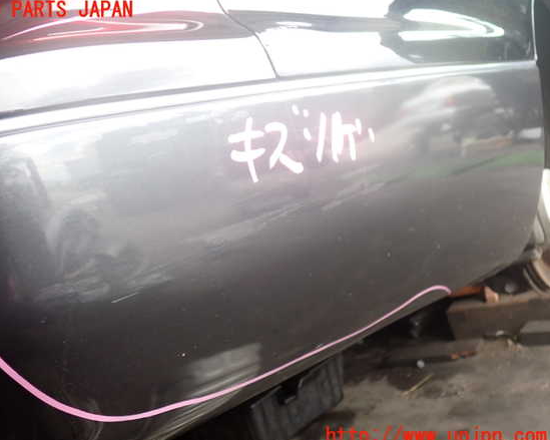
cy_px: 224
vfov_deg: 45.8
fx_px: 521
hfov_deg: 55.6
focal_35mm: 32
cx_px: 251
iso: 200
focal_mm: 5.4
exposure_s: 1/100
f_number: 2.3
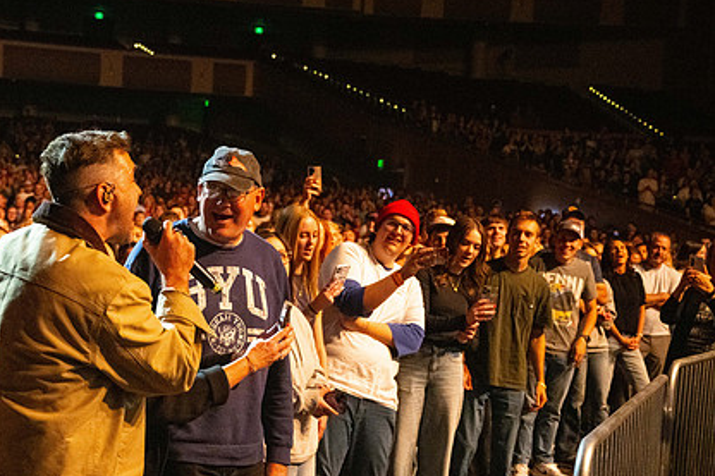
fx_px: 1191
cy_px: 308
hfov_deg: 33.0
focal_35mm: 60
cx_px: 218
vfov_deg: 22.5
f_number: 4
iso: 6400
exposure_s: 1/125
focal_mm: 43
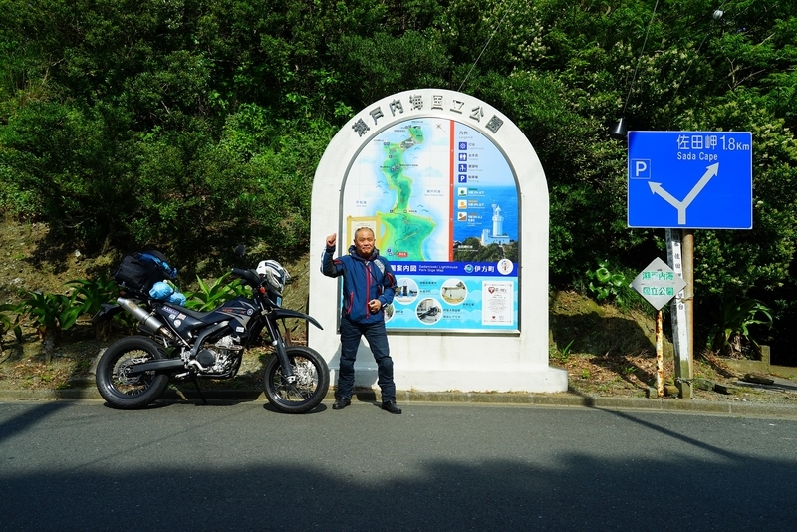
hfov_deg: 69.4
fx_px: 576
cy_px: 266
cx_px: 398
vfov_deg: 49.6
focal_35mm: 26
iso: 100
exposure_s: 1/125
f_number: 11
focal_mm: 26
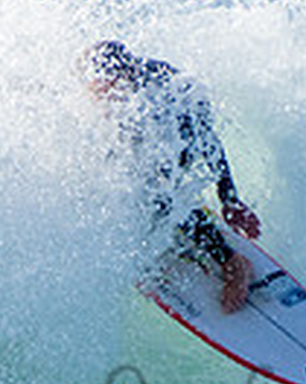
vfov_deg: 0.8
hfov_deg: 0.6
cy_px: 385
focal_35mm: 2479
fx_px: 28161
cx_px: 230
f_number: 5.6
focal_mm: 400
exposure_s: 1/2000
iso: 280
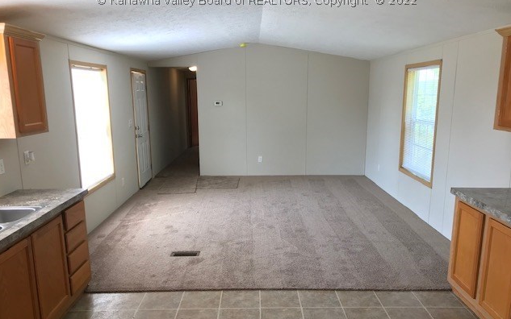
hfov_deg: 62.9
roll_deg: +0.5
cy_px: 184
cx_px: 256
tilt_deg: -12.0
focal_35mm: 30
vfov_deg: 41.7
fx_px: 418
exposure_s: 1/40
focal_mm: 3.99
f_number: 1.8
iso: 25
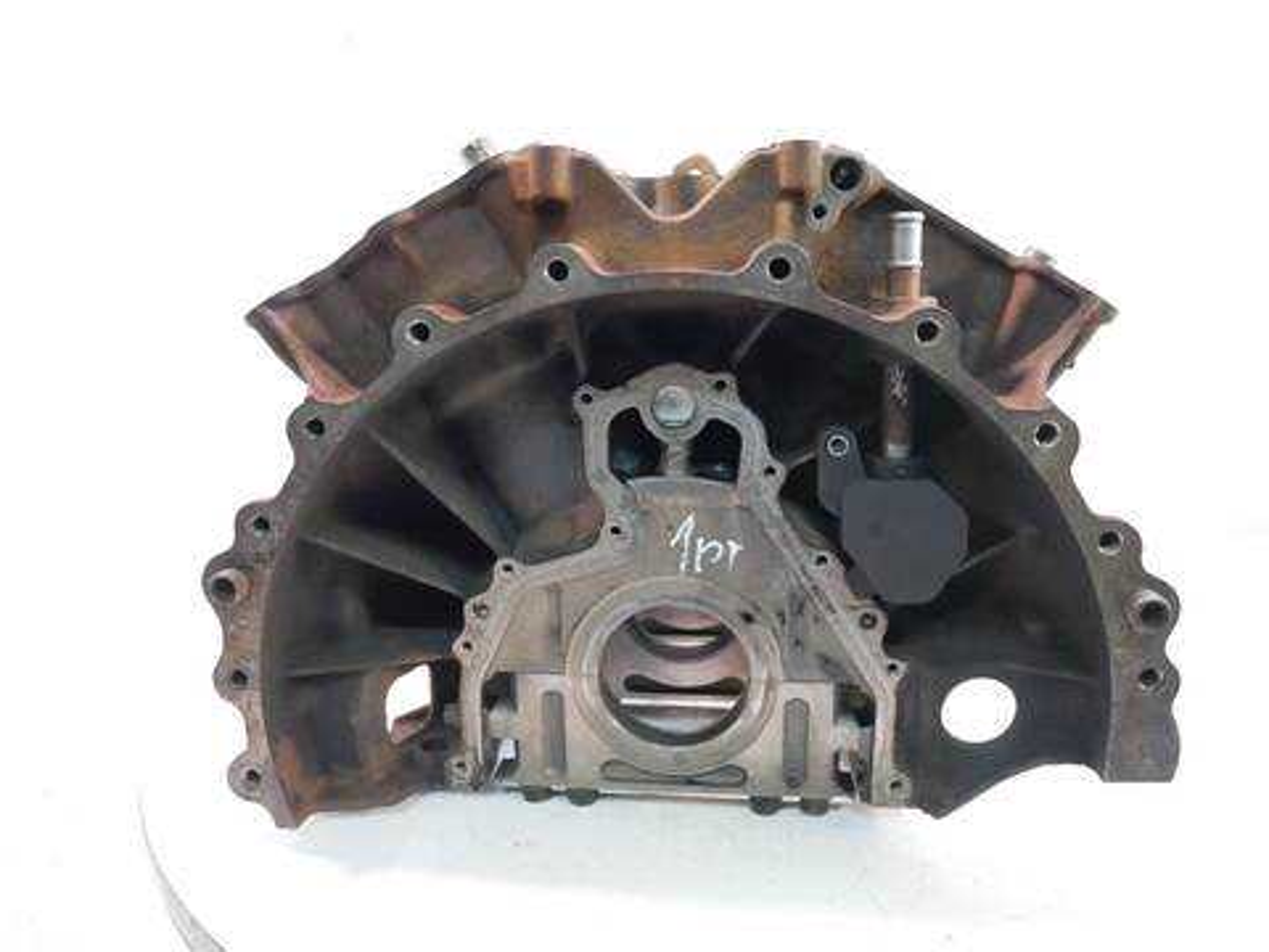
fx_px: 880
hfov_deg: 71.6
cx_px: 634
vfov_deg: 56.8
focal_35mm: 24
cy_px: 476
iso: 2500
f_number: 3.5
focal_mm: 12
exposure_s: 1/60
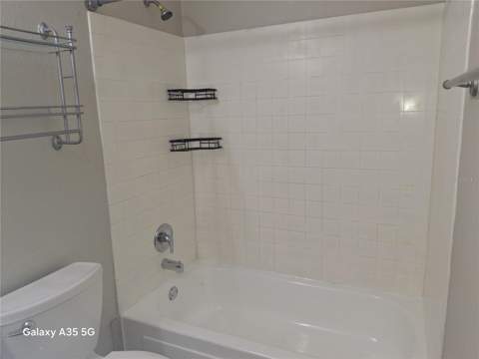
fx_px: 346
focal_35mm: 25
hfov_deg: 69.4
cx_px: 240
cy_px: 180
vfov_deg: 54.9
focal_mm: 4.69
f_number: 1.8
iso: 125
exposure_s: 1/120
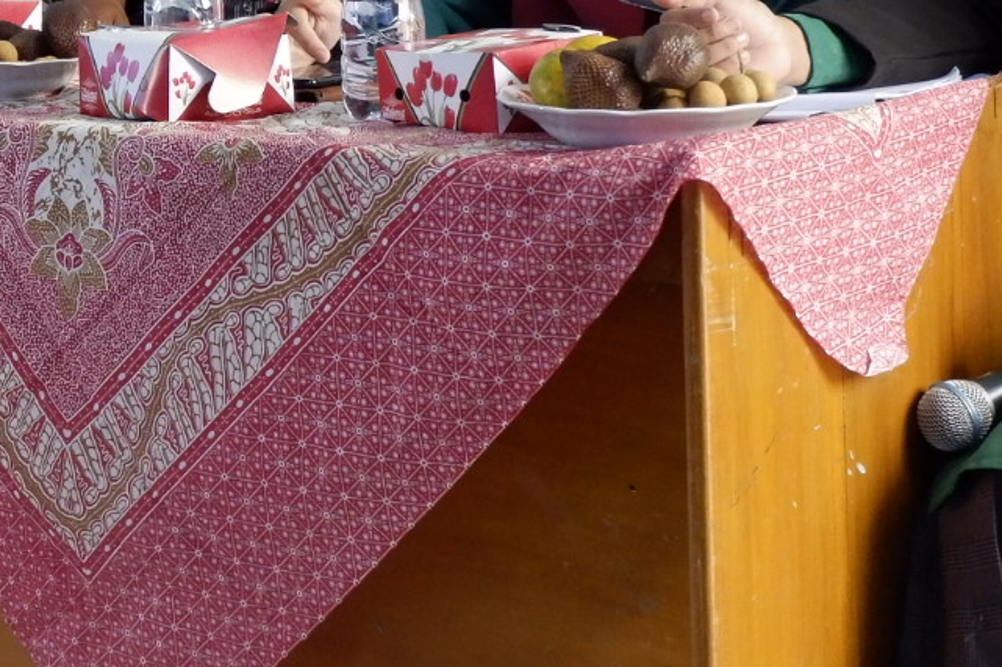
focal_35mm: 122
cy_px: -237
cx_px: 16
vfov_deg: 10.9
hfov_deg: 16.5
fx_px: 3395
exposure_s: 1/60
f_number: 4.7
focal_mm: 29.5
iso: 2000
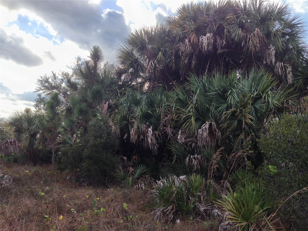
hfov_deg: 55.4
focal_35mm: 33
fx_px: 294
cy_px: 116
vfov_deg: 42.9
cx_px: 154
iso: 50
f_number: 2.4
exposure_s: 1/328
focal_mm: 4.12
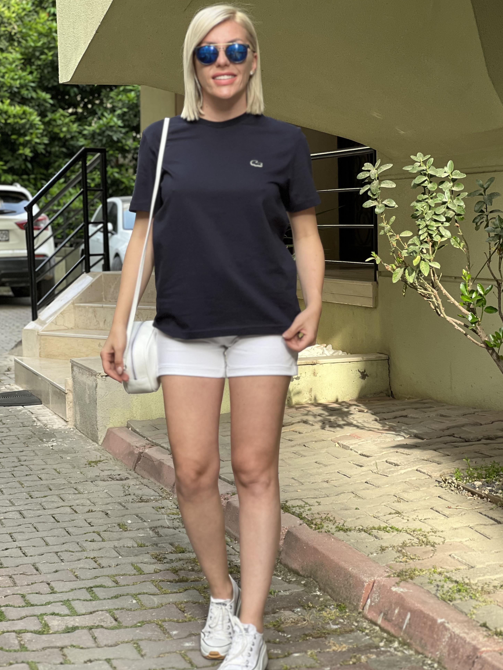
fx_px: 1550
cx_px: 248
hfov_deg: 18.4
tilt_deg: -2.3
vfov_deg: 24.4
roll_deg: +1.1
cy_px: 333
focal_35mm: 80
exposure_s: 1/121
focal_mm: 9
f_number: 2.8
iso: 64
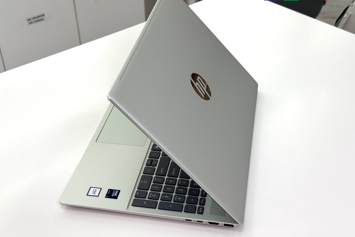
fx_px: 503
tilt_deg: -36.6
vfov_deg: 26.5
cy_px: 113
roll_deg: +2.0
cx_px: 177
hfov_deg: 38.9
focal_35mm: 51
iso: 64
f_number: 1.78
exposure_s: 1/211
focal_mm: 6.76
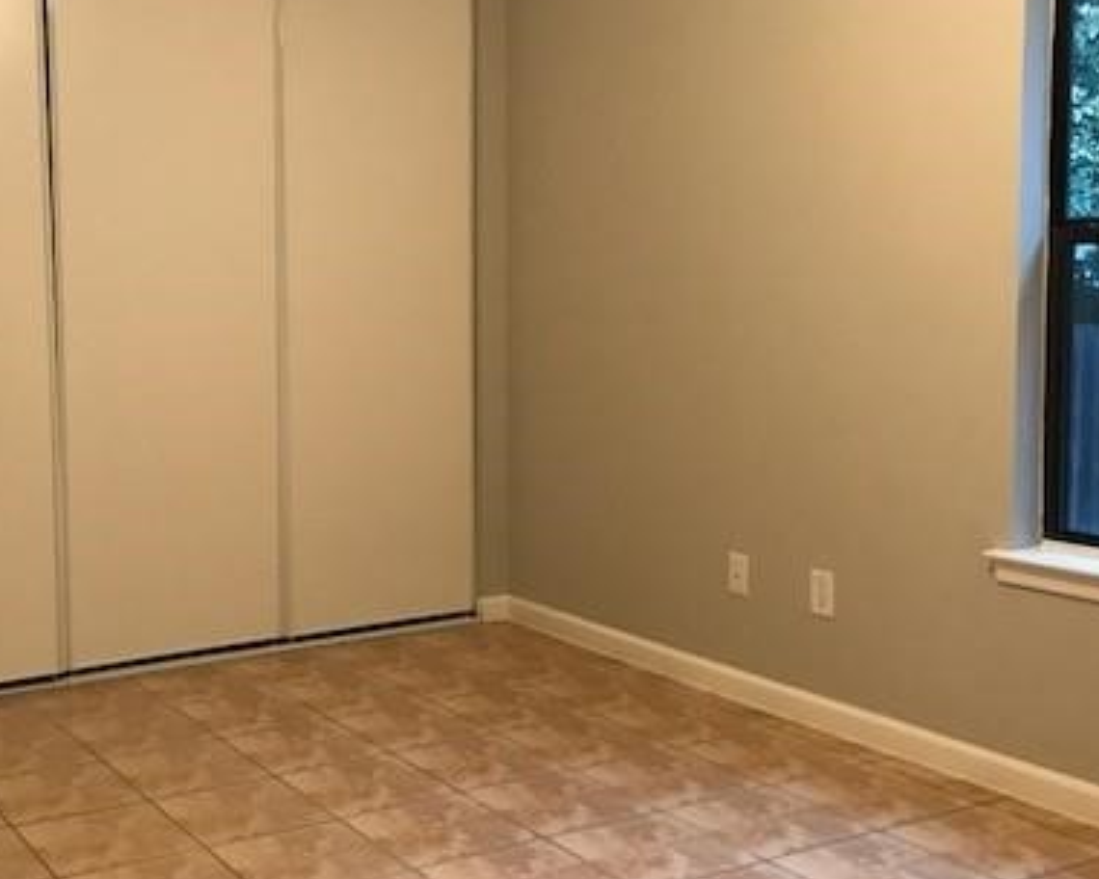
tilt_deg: -3.4
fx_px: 1496
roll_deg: +1.3
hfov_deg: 39.8
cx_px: 350
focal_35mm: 46
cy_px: 370
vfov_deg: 32.7
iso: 100
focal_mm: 3.99
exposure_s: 1/9
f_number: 1.8
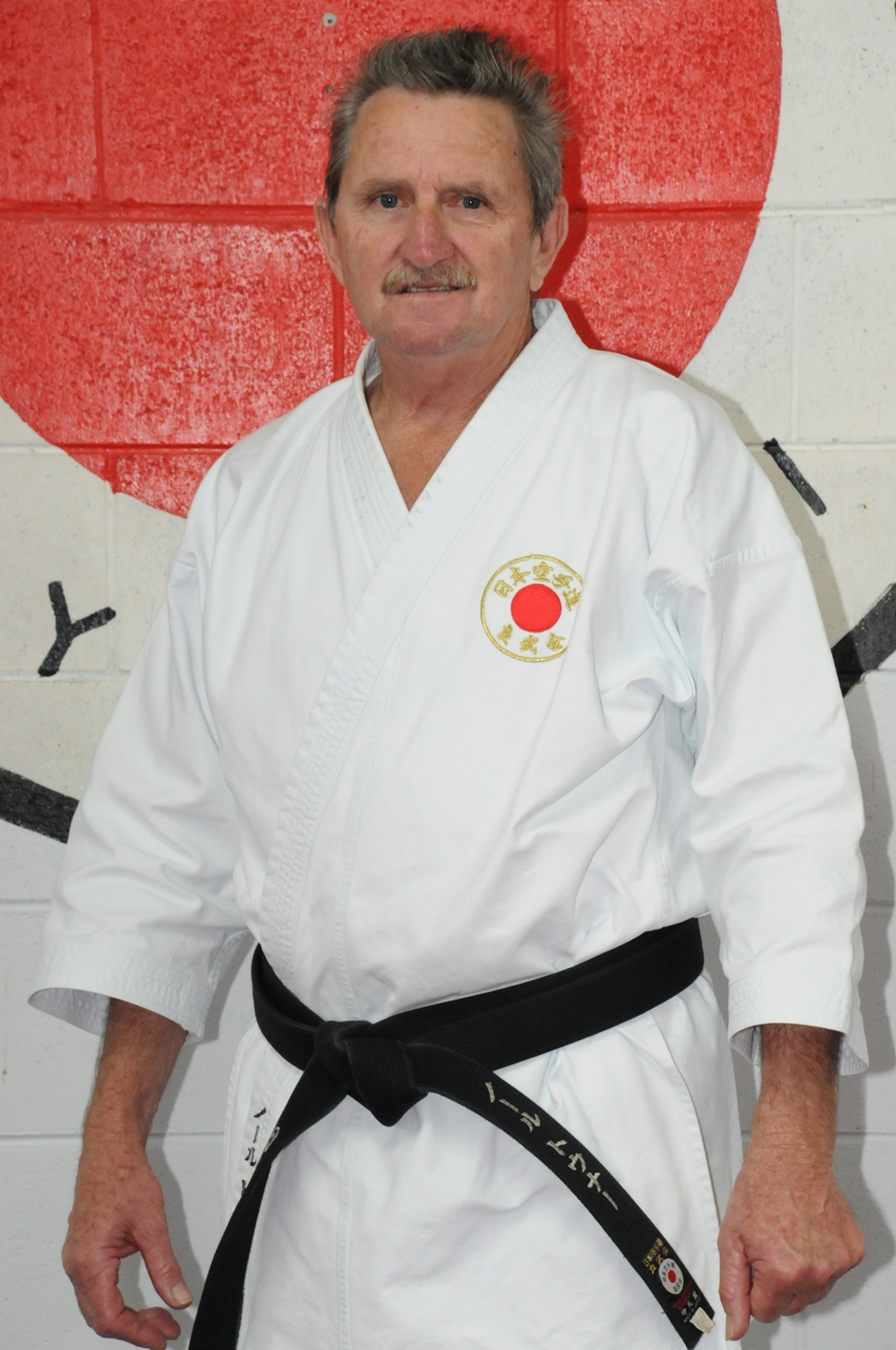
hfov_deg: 10.7
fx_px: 4772
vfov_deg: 16.1
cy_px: 675
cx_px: 448
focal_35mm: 128
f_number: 8
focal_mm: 85
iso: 1600
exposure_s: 1/40
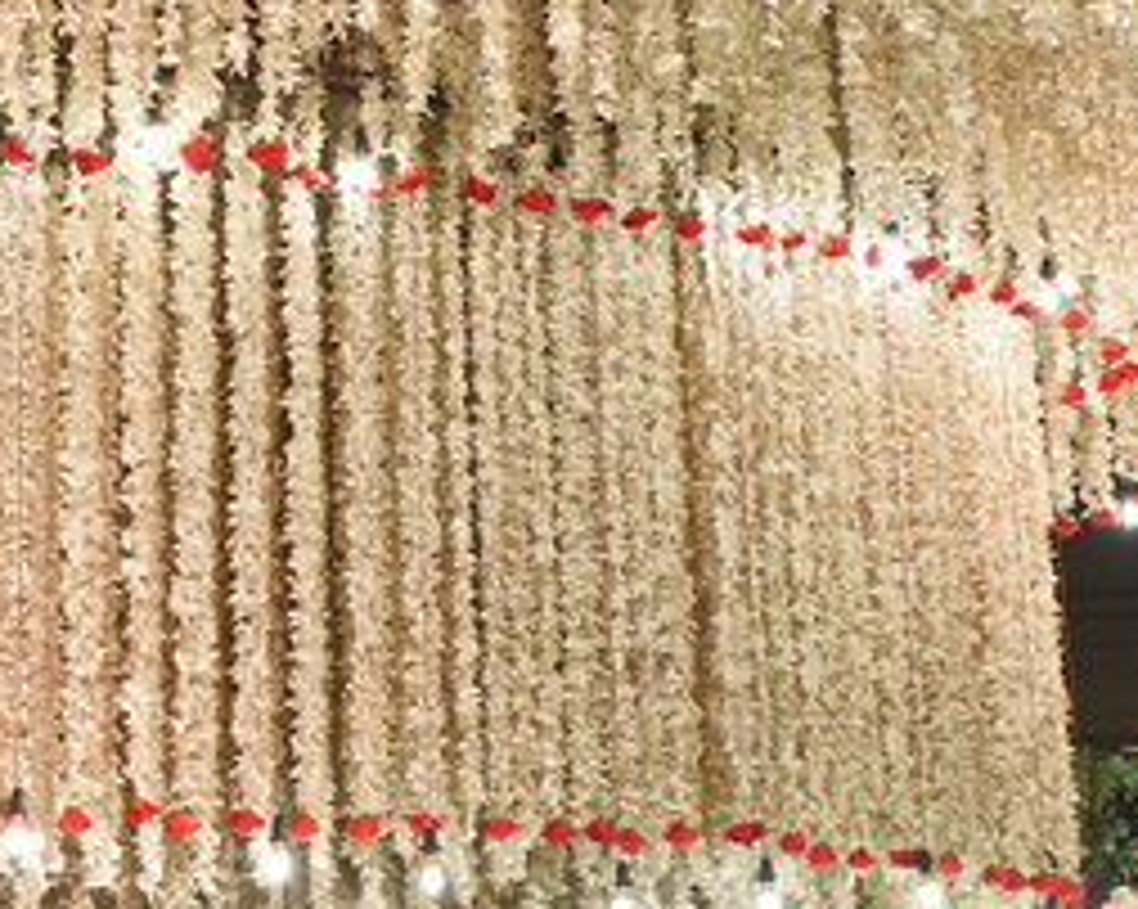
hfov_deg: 19.4
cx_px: -90
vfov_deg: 16.2
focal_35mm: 95
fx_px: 3197
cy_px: 524
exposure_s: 1/100
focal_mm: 16
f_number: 2.8
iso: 1000
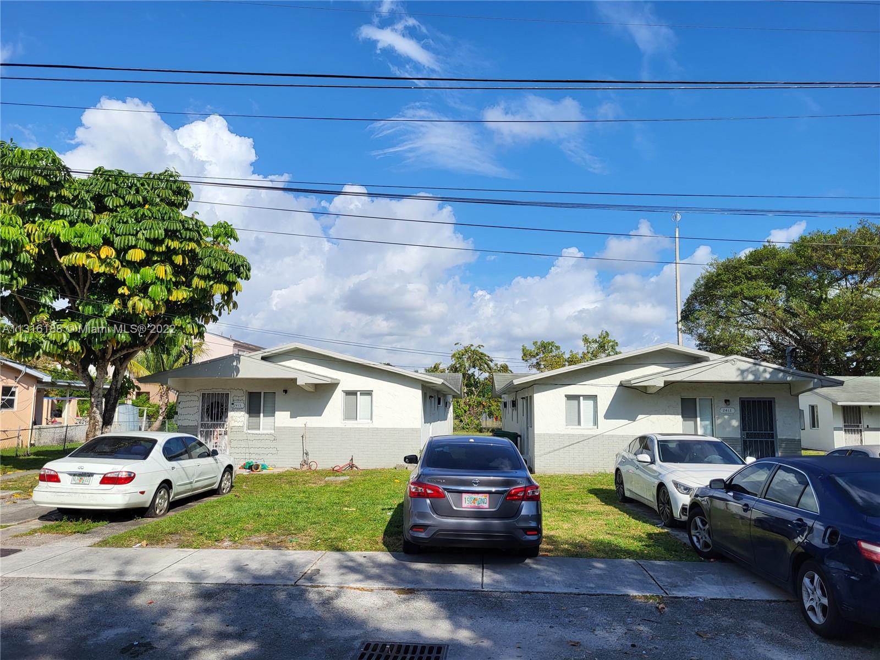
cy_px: 330
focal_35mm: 26
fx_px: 661
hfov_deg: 67.3
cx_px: 440
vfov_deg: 53.1
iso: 40
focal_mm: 5.4
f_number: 1.8
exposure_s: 1/2882
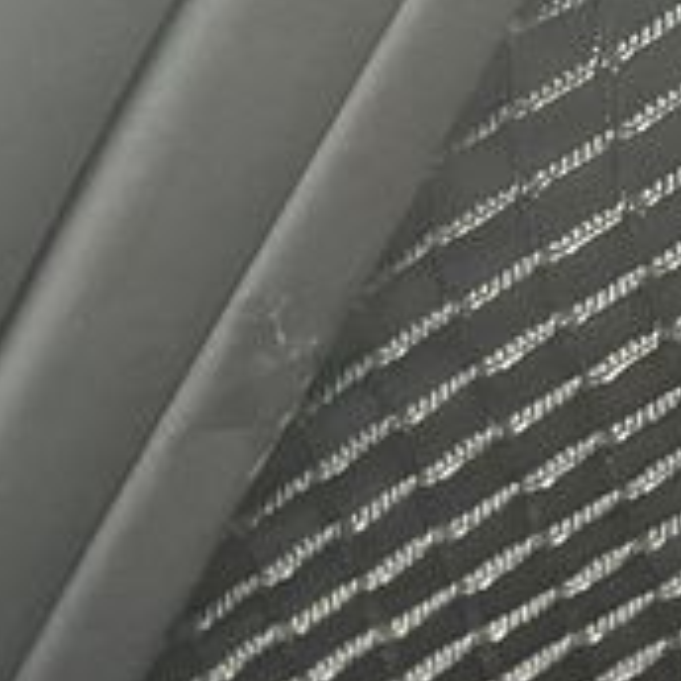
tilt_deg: -22.4
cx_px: -1584
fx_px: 3561
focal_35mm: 160
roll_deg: -3.7
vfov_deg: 10.5
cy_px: 1049
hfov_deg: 8.5
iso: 125
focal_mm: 5.7
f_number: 1.5
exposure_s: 1/65
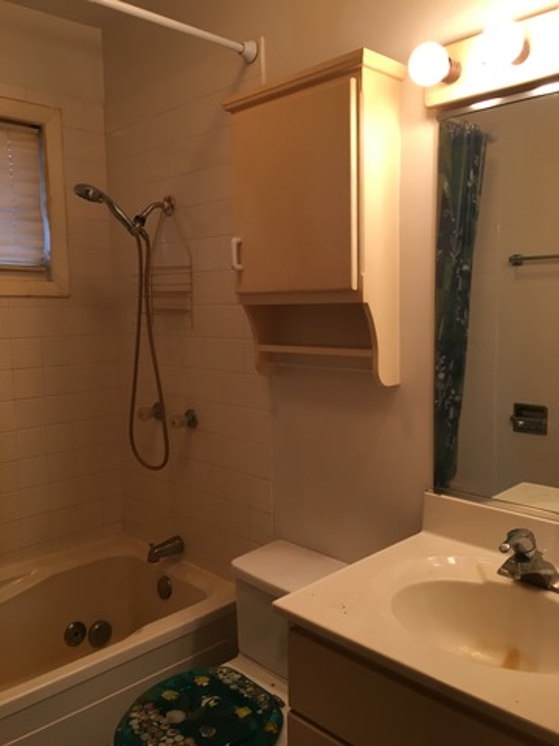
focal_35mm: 29
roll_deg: +2.3
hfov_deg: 48.2
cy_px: 373
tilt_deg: -6.9
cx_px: 280
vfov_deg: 61.7
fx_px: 624
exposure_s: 1/30
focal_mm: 4.15
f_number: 2.2
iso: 50
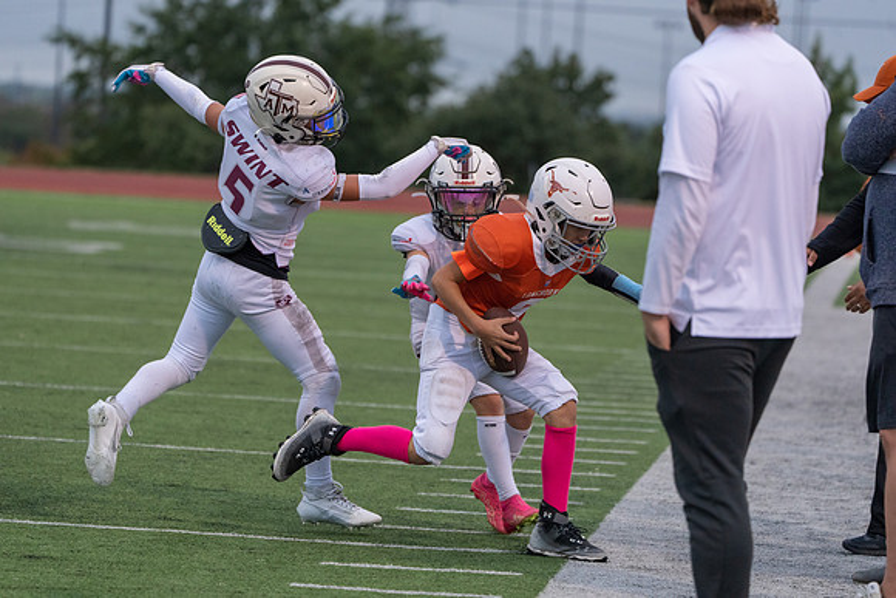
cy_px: 299
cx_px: 448
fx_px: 6074
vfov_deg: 5.6
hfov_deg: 8.4
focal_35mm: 244
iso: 3200
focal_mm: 244
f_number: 5.6
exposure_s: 1/1000
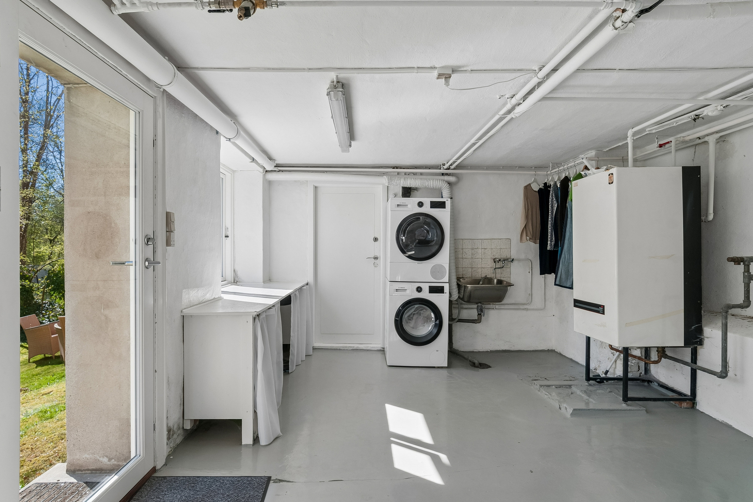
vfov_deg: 67.4
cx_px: 376
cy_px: 251
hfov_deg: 90.0
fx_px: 376
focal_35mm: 18
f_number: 10
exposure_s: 1/20
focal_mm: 12
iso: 200
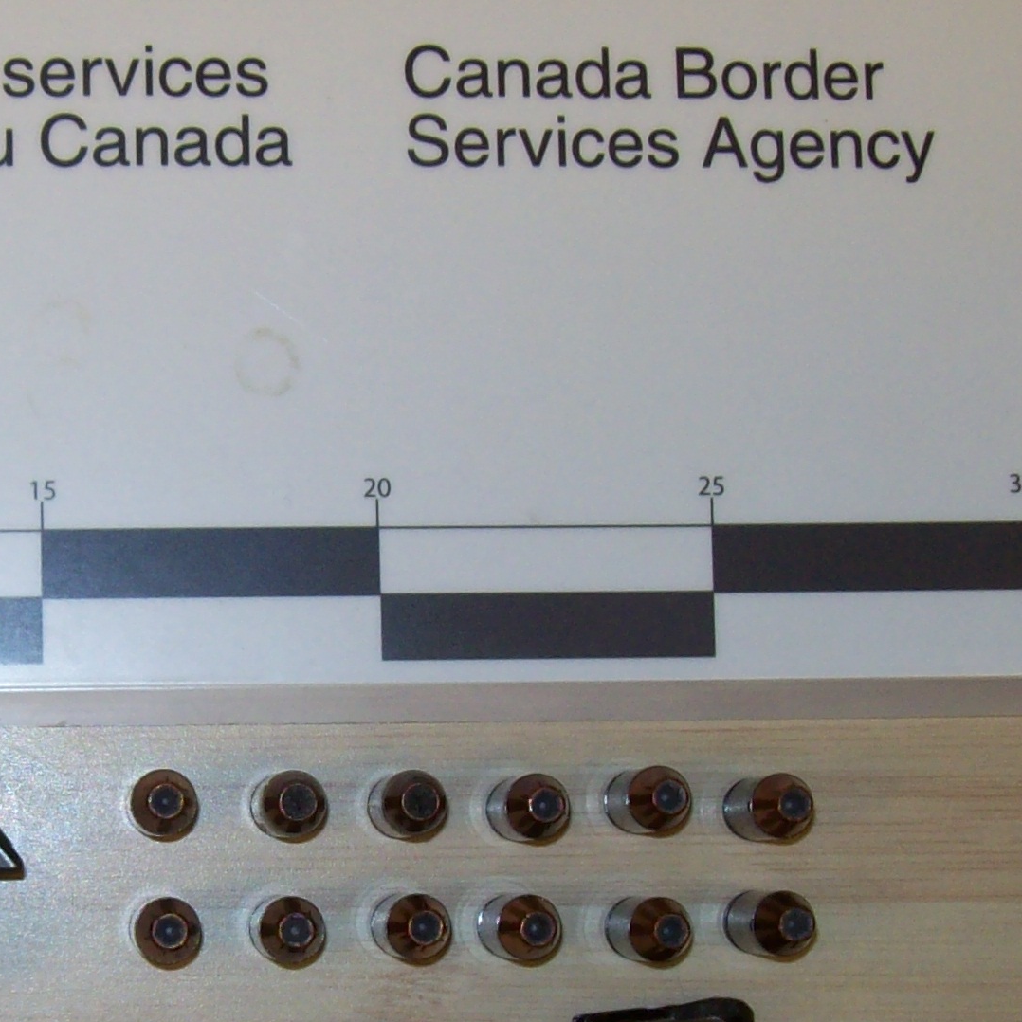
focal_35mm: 84
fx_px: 2806
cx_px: 97
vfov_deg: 20.5
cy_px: 723
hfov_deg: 20.2
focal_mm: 6
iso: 80
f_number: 2.7
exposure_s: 1/64
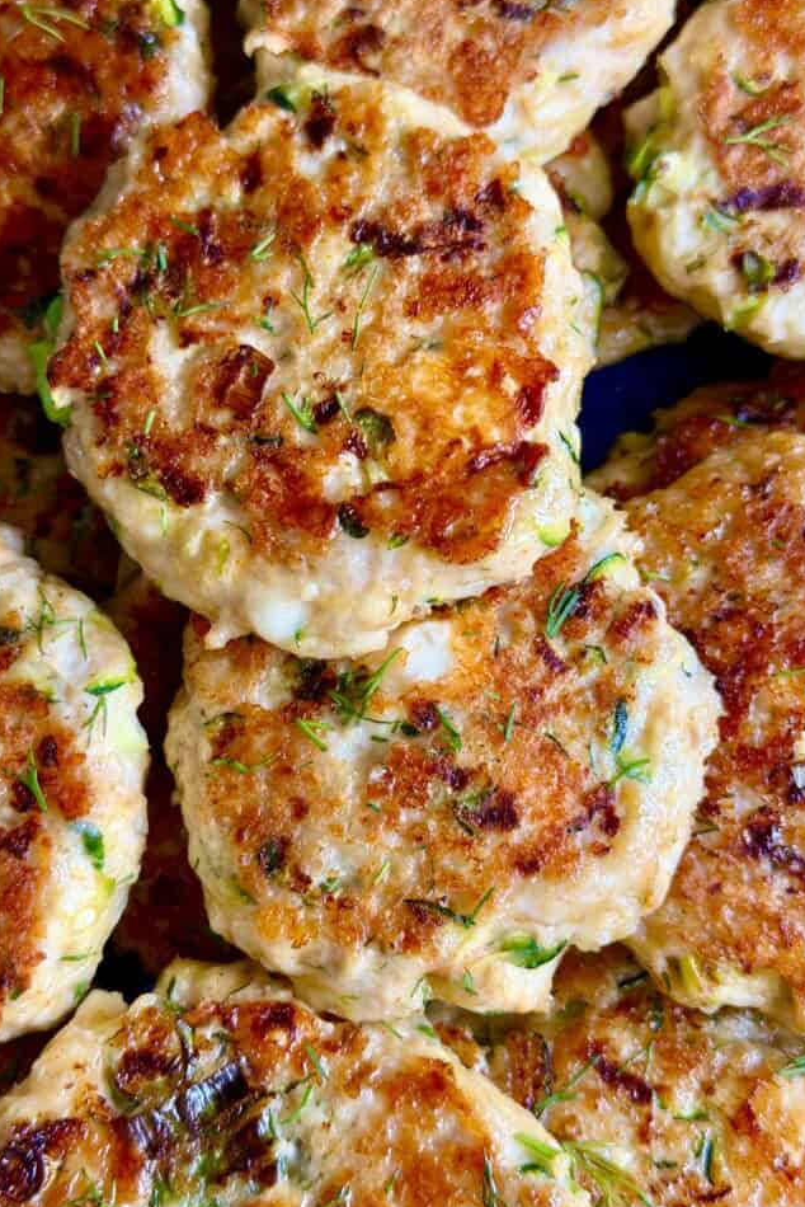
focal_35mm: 51
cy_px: 608
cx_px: 357
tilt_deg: -70.4
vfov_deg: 38.9
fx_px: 1709
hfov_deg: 26.5
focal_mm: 6.76
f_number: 1.78
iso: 100
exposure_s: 1/71
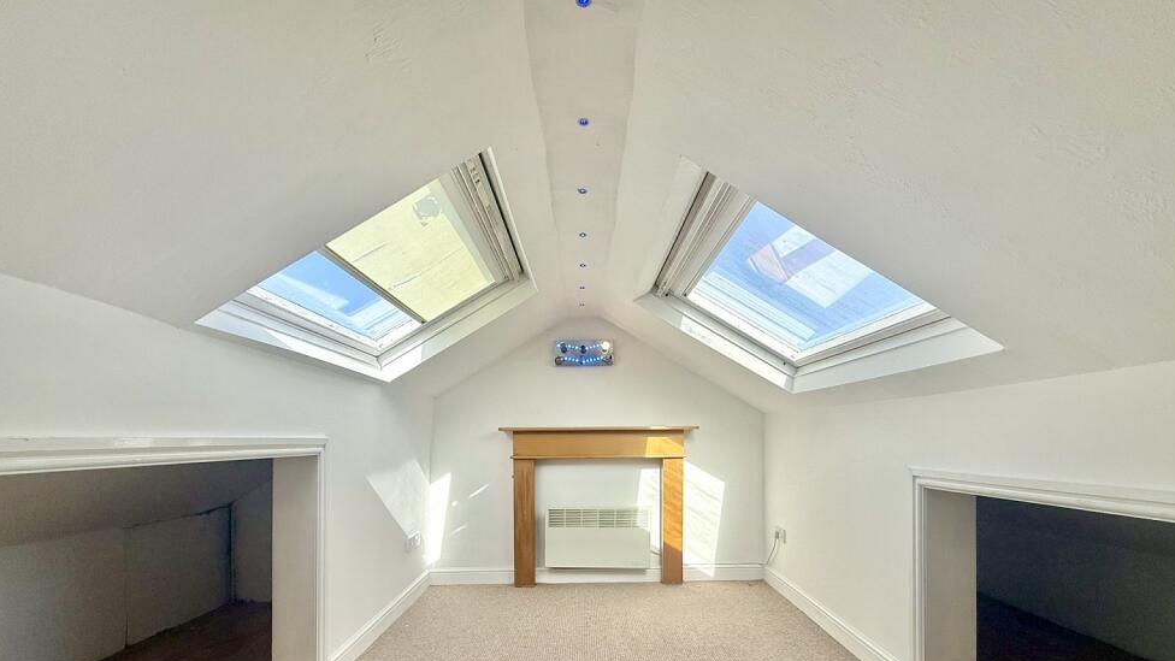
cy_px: 443
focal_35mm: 16
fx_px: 499
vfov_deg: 65.2
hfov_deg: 99.4
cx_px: 595
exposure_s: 1/853
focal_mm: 2.22
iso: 50
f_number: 2.2
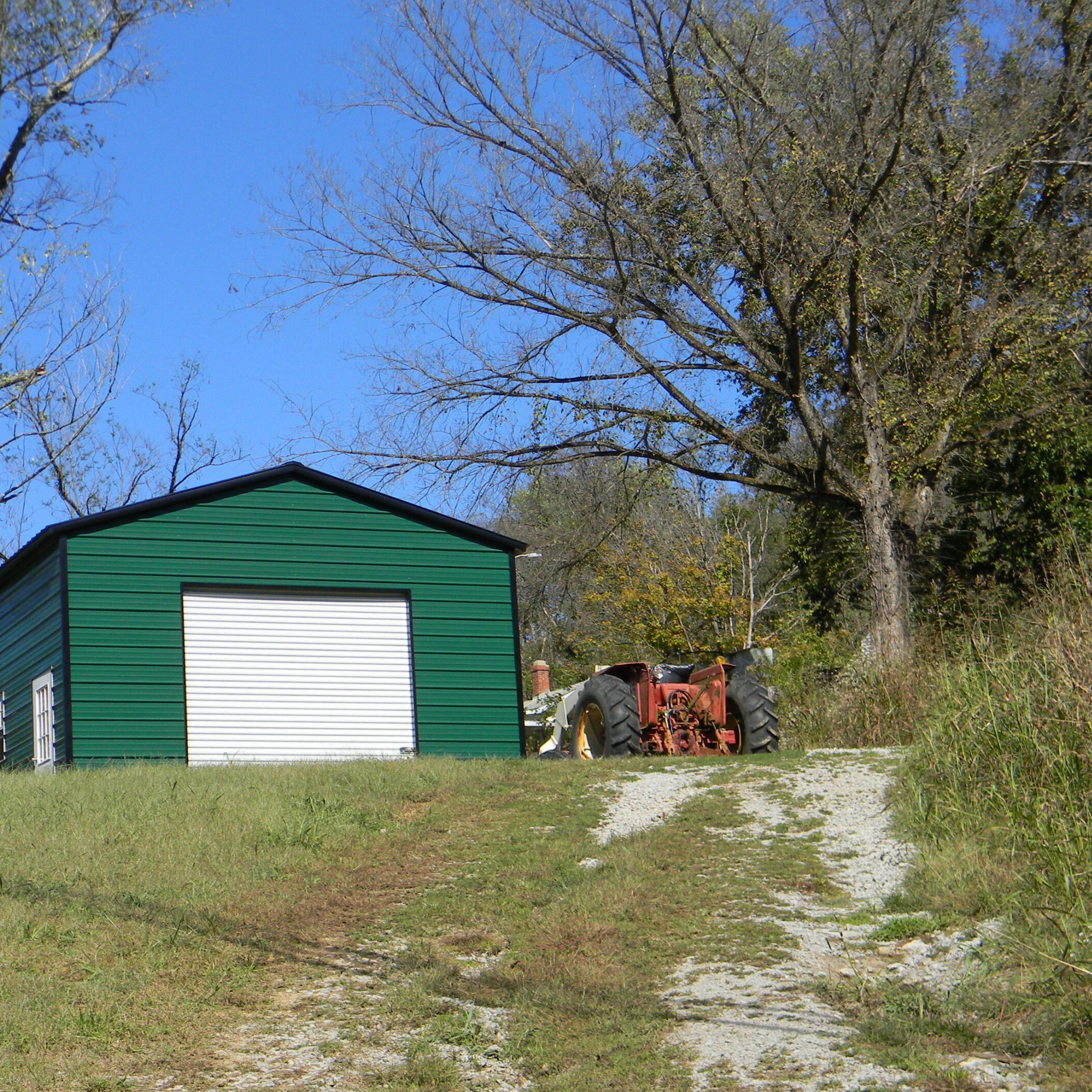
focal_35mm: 70
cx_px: 387
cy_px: 530
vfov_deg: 24.7
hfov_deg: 24.6
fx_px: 2498
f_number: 4.1
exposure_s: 1/877
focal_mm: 10.1
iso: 80
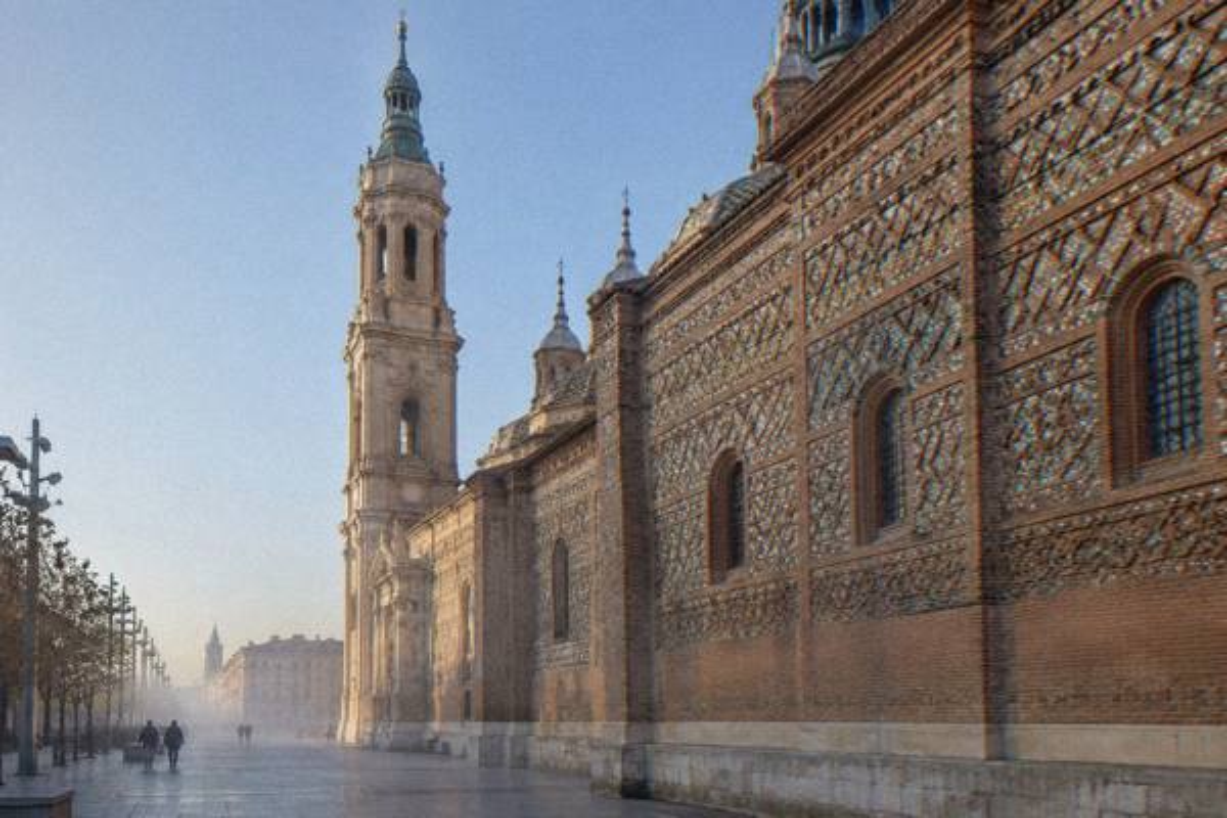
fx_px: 1193
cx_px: 614
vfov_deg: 37.9
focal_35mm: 35
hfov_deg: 54.4
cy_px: 409
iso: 400
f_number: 10
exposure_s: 1/250
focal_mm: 35
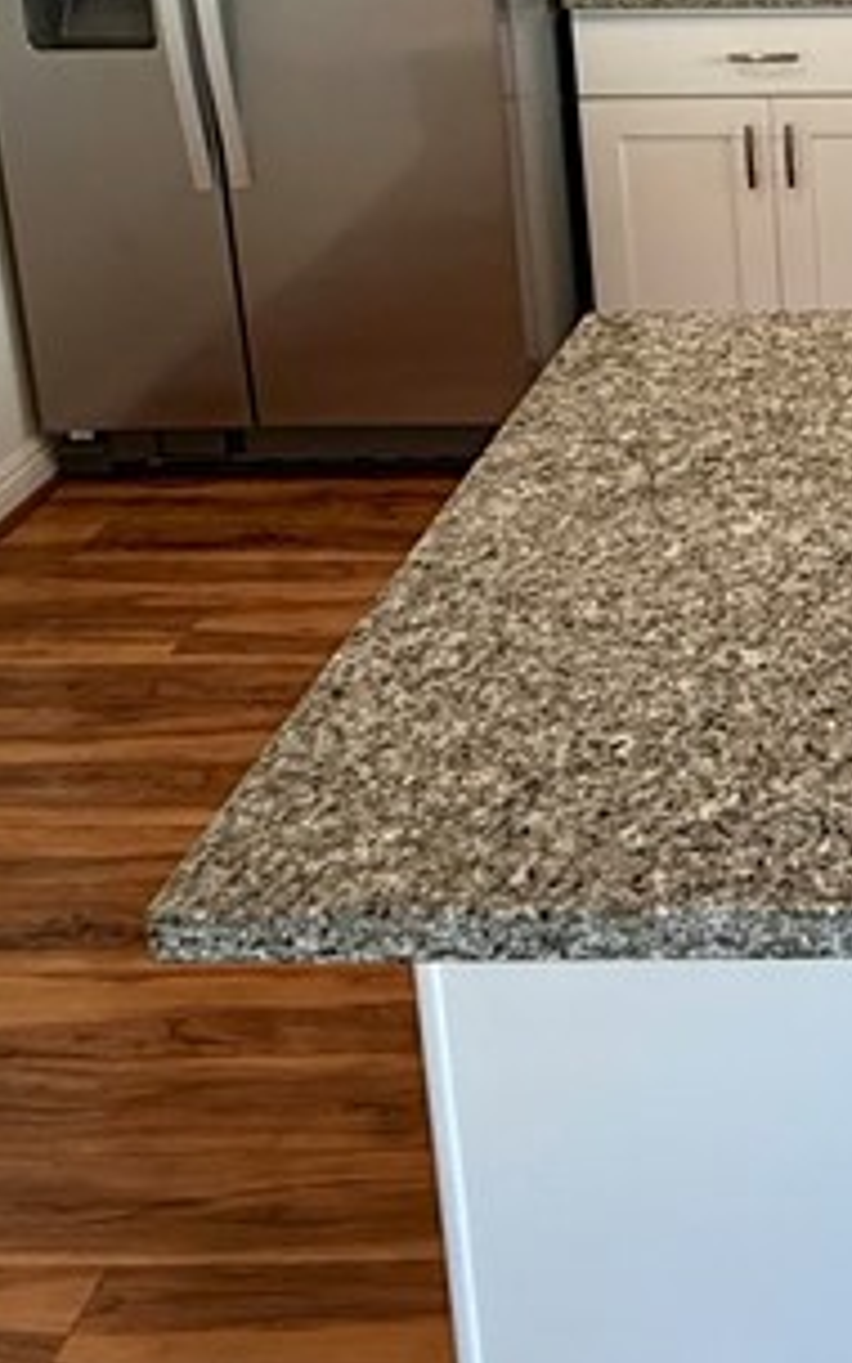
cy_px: -22
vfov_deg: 36.0
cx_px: 1179
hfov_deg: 22.4
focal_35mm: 50
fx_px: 1858
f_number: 2.2
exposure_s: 1/120
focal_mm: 2.22
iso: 250
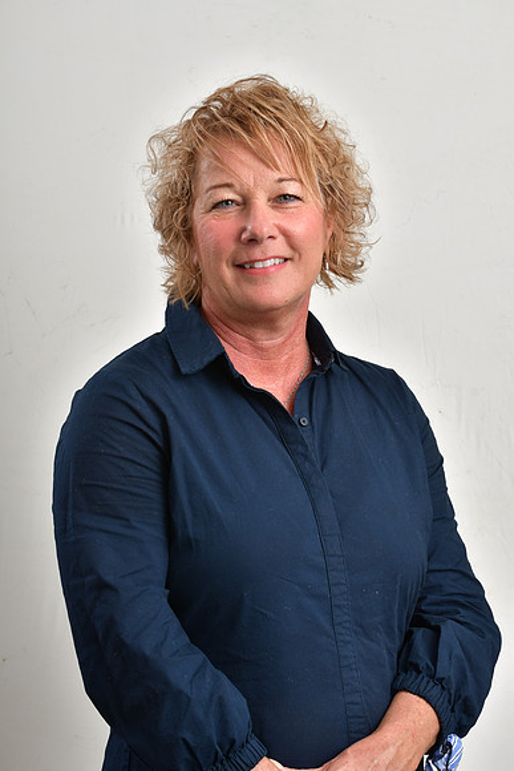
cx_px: 257
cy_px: 386
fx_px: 2632
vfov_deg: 16.6
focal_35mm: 123
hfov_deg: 11.2
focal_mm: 82
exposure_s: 1/250
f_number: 11
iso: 200
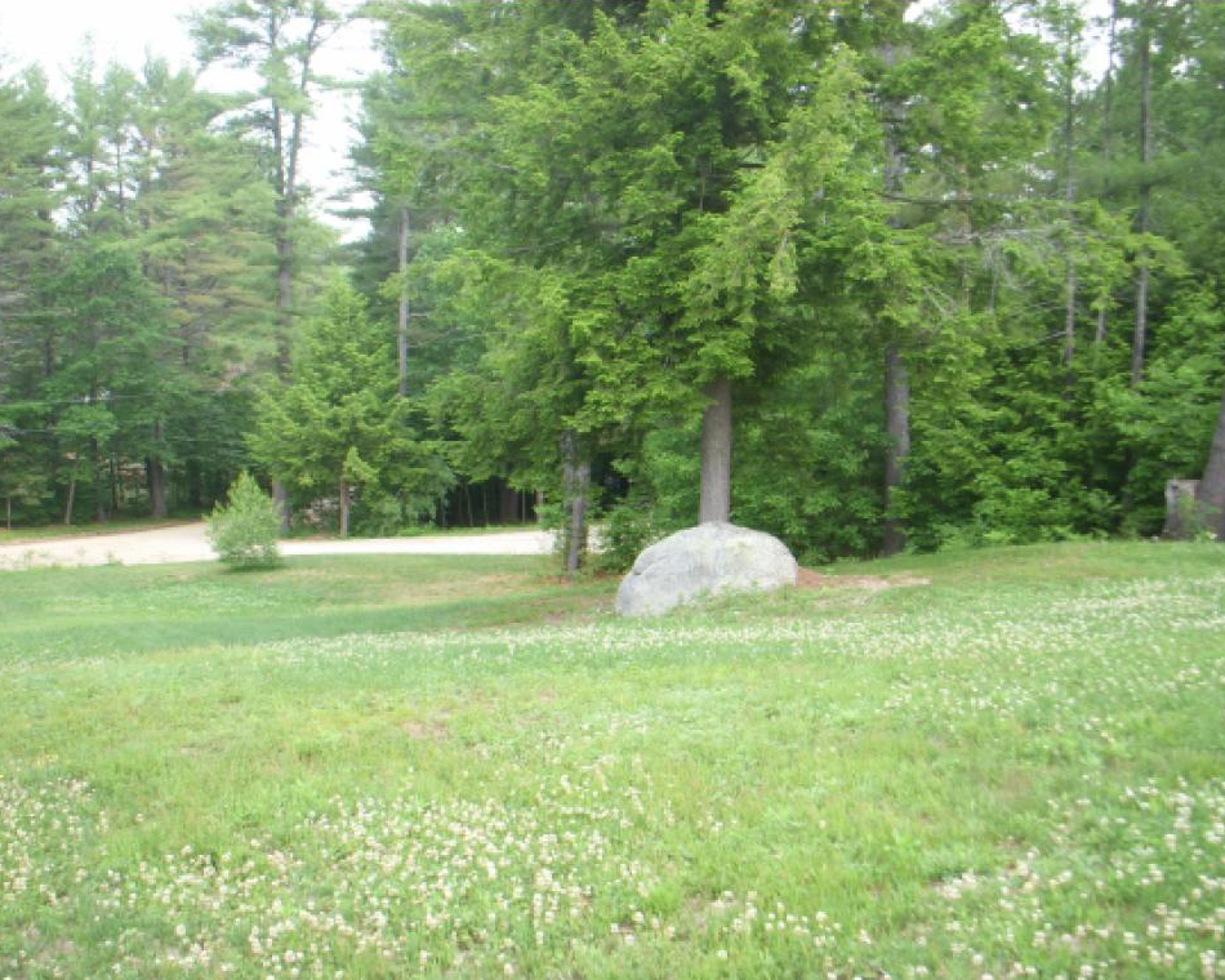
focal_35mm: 40
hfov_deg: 45.8
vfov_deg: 37.3
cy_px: 493
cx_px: 602
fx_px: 1450
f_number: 3.3
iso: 100
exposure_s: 1/80
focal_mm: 6.3
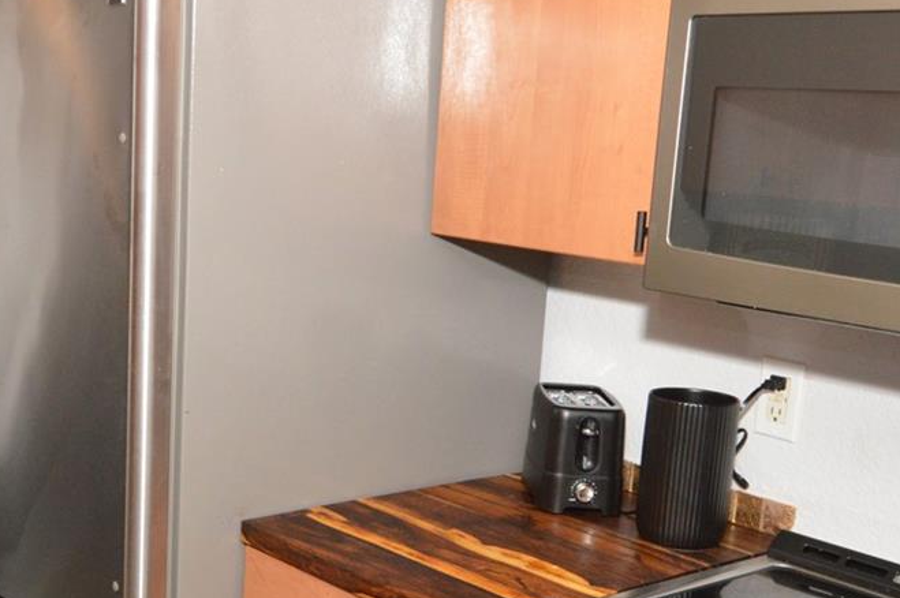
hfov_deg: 38.8
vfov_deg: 26.2
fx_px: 1274
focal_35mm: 51
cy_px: 423
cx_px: 377
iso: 800
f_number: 8
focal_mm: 14
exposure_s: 1/100
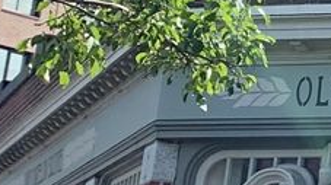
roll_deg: -0.1
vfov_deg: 6.0
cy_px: -68
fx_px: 1753
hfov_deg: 8.5
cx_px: 1075
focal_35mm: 200
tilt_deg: +16.5
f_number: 1.8
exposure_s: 1/696
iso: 25
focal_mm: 4.25
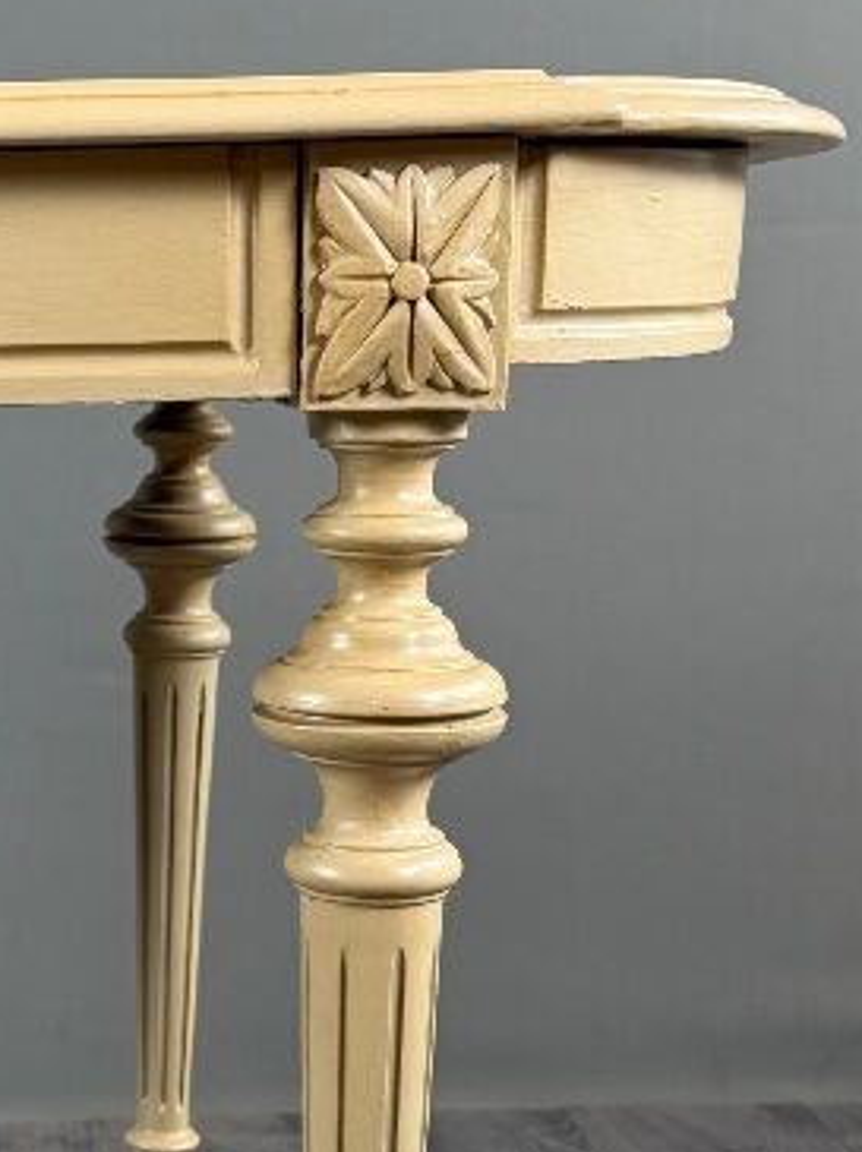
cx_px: -9
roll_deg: -0.4
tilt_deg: -11.2
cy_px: 792
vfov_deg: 24.6
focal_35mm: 79
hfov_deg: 18.1
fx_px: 2628
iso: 125
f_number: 1.78
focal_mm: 6.76
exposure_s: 1/100
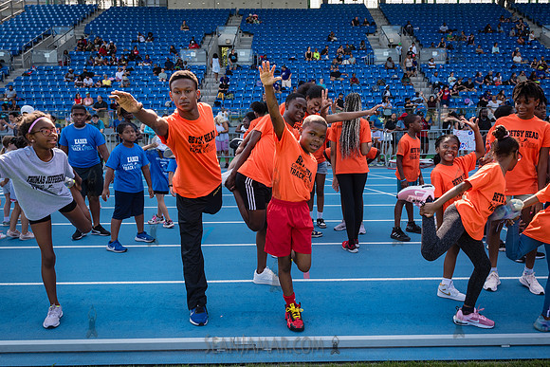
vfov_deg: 42.9
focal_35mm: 31
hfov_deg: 60.9
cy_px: 187
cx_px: 300
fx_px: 467
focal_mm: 24
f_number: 5.6
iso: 400
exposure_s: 1/320
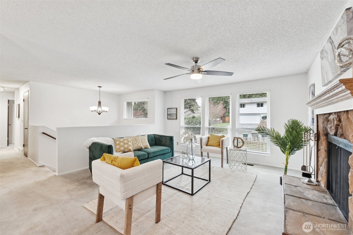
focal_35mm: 15
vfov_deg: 77.3
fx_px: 147
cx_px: 176
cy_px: 118
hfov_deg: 100.4
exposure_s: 1/6
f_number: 9
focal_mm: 10
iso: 250
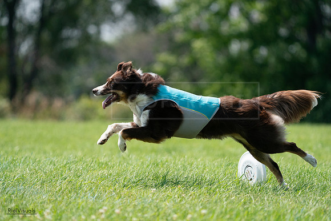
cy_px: 110
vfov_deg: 3.5
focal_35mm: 388
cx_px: 166
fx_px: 3568
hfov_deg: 5.3
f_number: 6.3
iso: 1600
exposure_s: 1/4000
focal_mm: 388
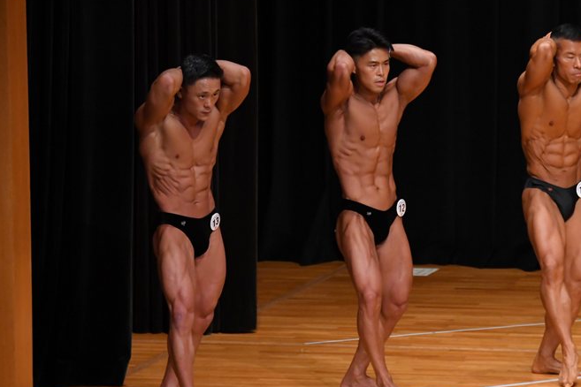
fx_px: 5422
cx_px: 313
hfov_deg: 6.1
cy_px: 215
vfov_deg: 4.1
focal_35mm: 336
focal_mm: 190
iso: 4000
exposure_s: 1/400
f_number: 5.6
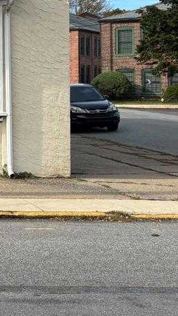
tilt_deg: +0.7
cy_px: 56
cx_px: -185
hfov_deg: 11.9
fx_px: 755
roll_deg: +0.3
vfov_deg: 23.3
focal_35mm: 90
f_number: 1.6
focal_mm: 5.96
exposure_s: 1/2105
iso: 50
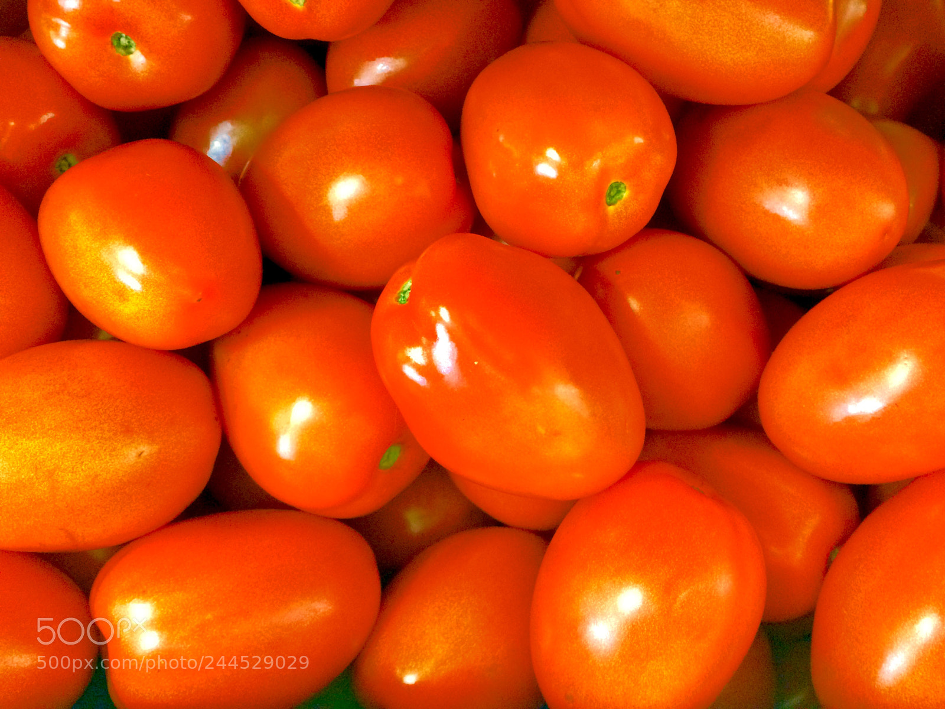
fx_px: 792
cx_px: 472
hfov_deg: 61.7
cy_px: 354
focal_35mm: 29
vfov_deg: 48.2
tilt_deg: -48.6
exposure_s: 1/15
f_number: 2.2
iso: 250
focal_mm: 4.15
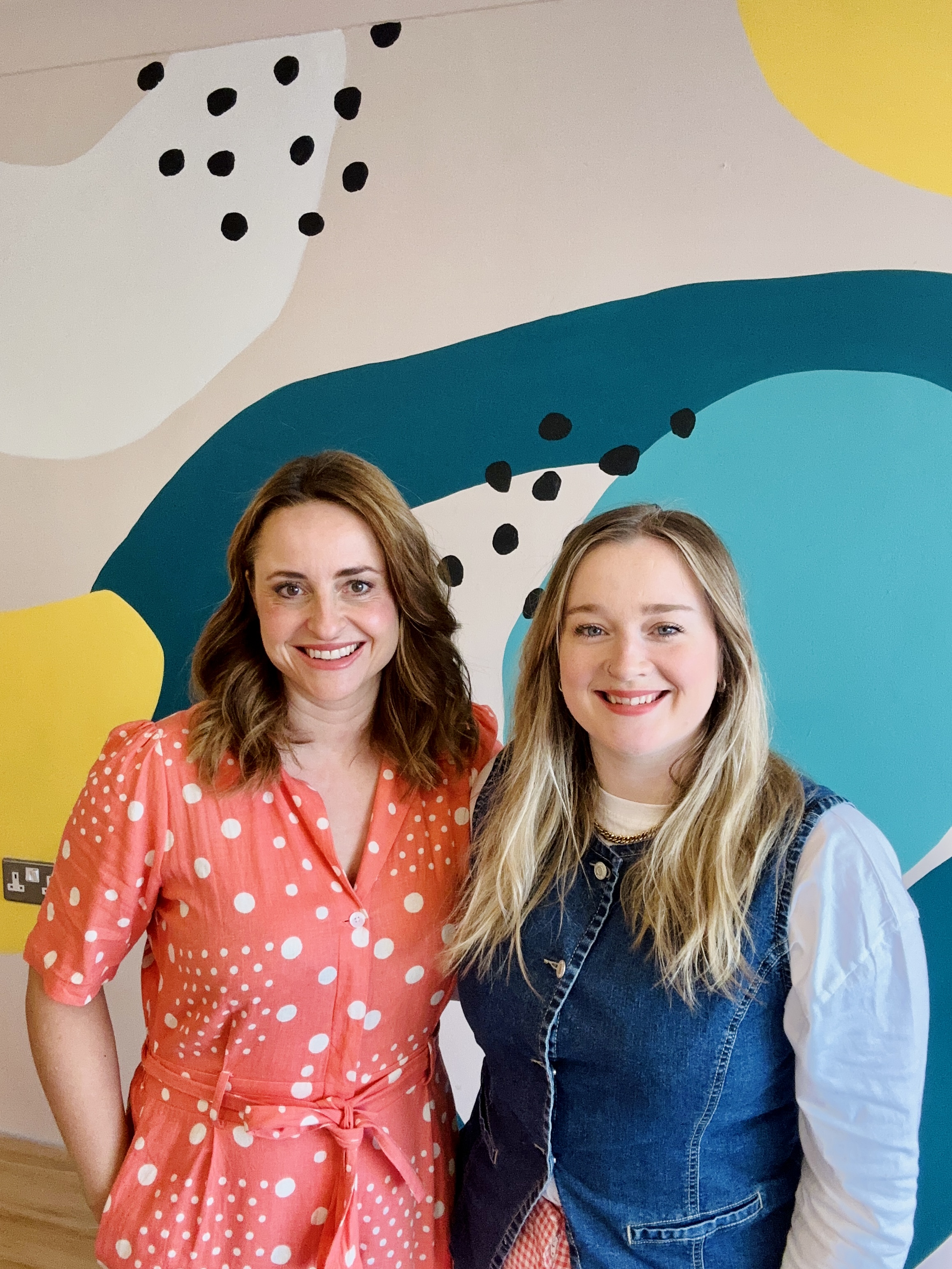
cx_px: 476
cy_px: 634
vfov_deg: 60.0
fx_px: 1100
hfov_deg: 46.8
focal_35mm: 30
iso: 80
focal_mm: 2.69
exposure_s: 1/100
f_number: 1.9
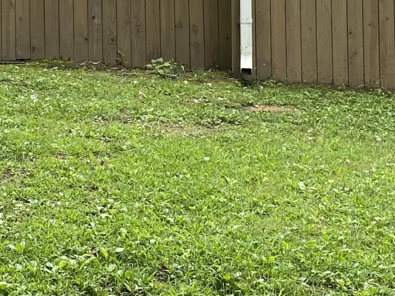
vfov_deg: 13.6
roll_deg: +0.9
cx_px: 135
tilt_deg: +1.9
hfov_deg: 18.7
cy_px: -70
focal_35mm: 105
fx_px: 1198
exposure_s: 1/136
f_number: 1.8
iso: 32
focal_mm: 4.25
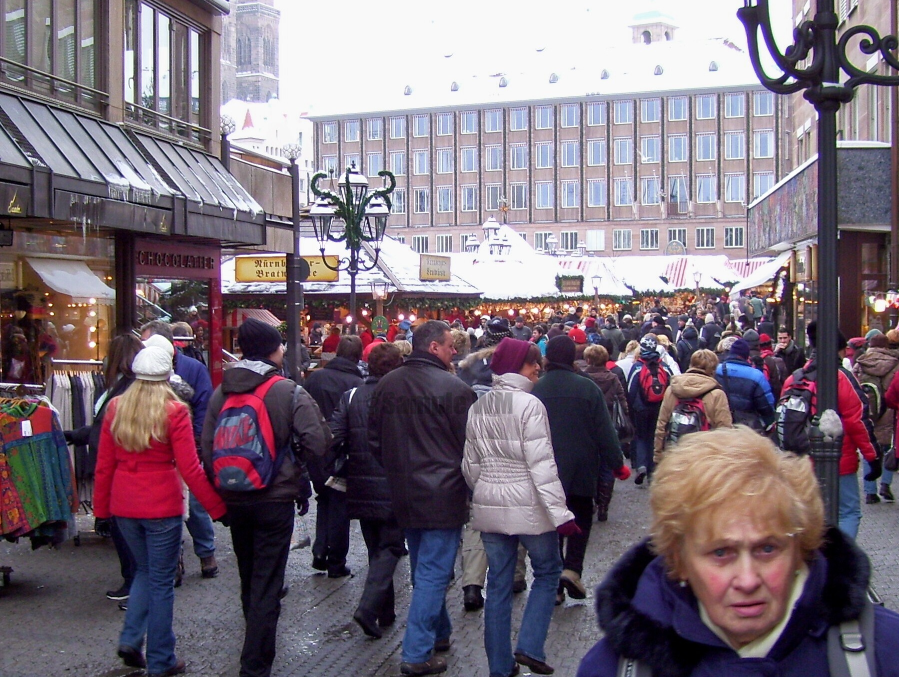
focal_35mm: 57
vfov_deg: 25.7
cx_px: 440
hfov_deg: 33.7
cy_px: 404
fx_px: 1482
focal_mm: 6
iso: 80
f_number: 2.7
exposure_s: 1/100
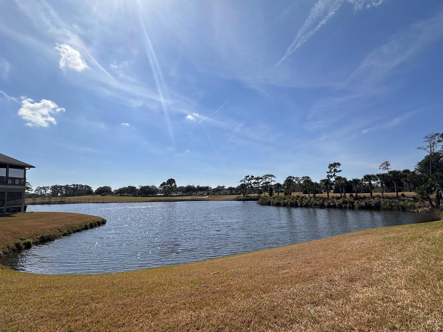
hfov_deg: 87.8
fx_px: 230
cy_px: 174
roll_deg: -0.1
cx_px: 224
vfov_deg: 71.6
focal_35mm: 18
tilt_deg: +5.1
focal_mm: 2.22
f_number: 2.2
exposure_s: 1/6494
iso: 50
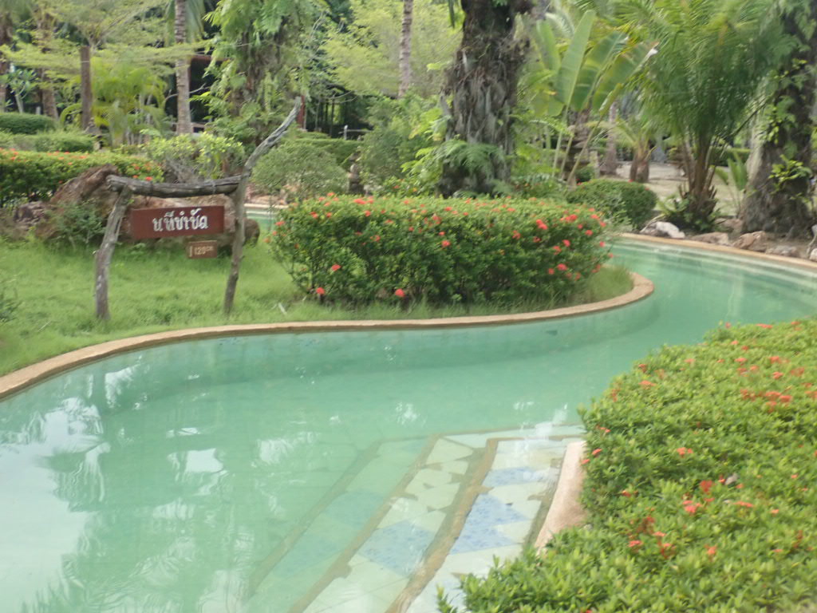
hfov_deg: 41.2
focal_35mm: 46
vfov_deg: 31.5
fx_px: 1086
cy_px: 306
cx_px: 408
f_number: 3.1
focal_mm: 8.41
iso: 500
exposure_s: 1/50
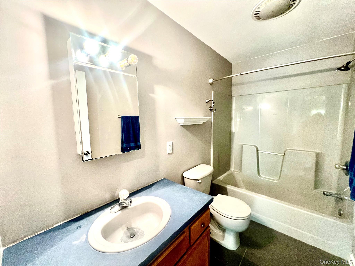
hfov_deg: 106.2
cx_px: 178
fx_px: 133
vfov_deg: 89.9
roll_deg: +1.9
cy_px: 133
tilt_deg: -6.1
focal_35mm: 13
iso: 250
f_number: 1.8
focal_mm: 1.57
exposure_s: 1/60
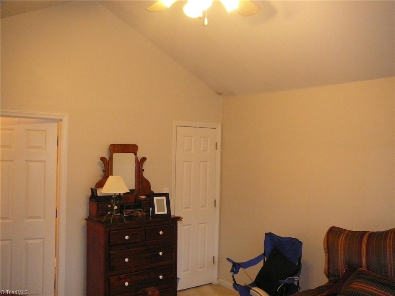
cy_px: 148
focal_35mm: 35
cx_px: 198
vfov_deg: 40.7
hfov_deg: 52.6
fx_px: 399
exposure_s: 1/30
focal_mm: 5.2
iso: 400
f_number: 2.8
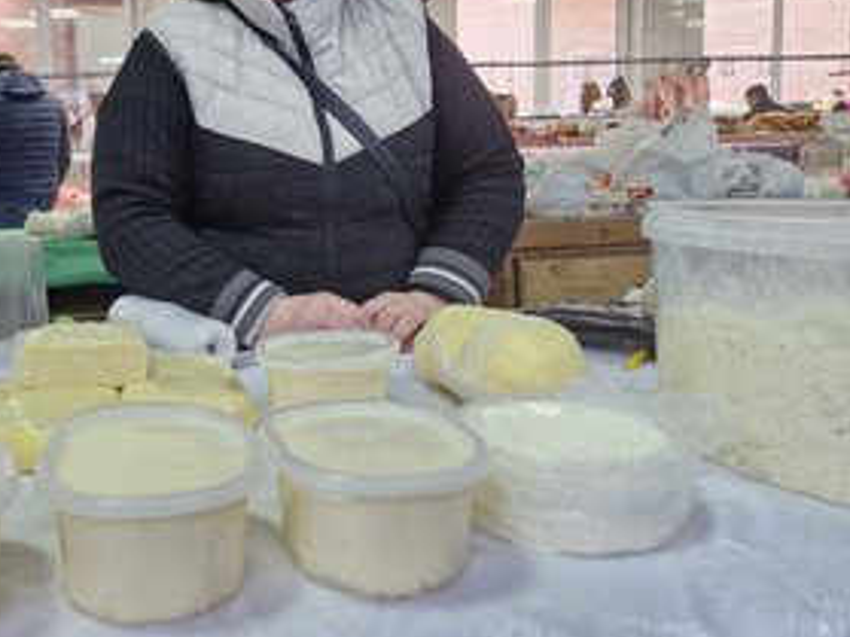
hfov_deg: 53.6
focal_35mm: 33
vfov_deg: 42.4
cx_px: 244
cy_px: 216
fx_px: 810
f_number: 1.8
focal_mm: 5.54
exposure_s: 1/100
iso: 320
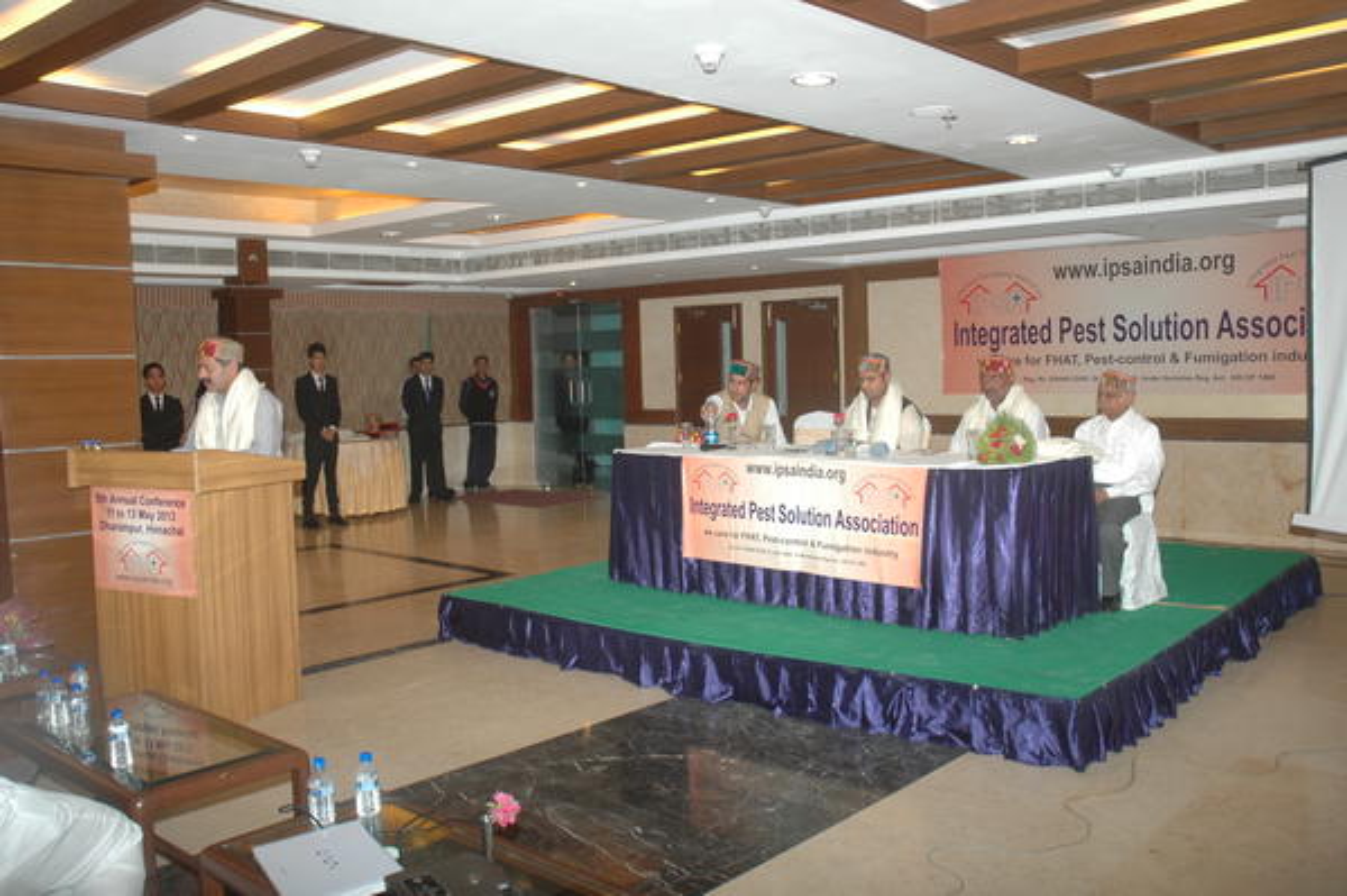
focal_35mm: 33
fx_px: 1234
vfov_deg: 39.9
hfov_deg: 57.3
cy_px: 448
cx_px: 674
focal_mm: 22
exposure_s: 1/60
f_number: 4.5
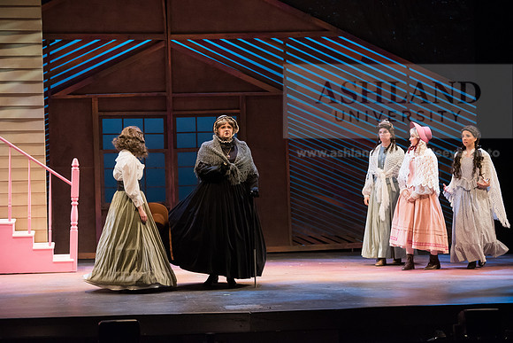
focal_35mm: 110
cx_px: 256
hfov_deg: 18.6
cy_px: 172
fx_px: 1568
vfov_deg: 12.5
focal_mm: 110
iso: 5000
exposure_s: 1/320
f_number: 4
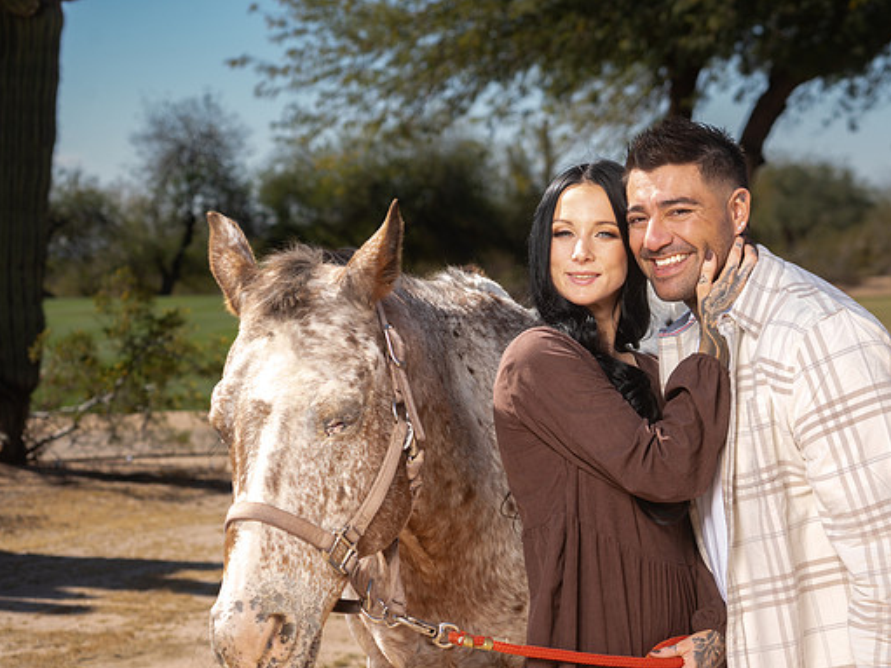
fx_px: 2162
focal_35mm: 84
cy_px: 336
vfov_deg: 17.6
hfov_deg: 23.3
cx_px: 500
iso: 50
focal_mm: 77
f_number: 5.6
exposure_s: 1/250
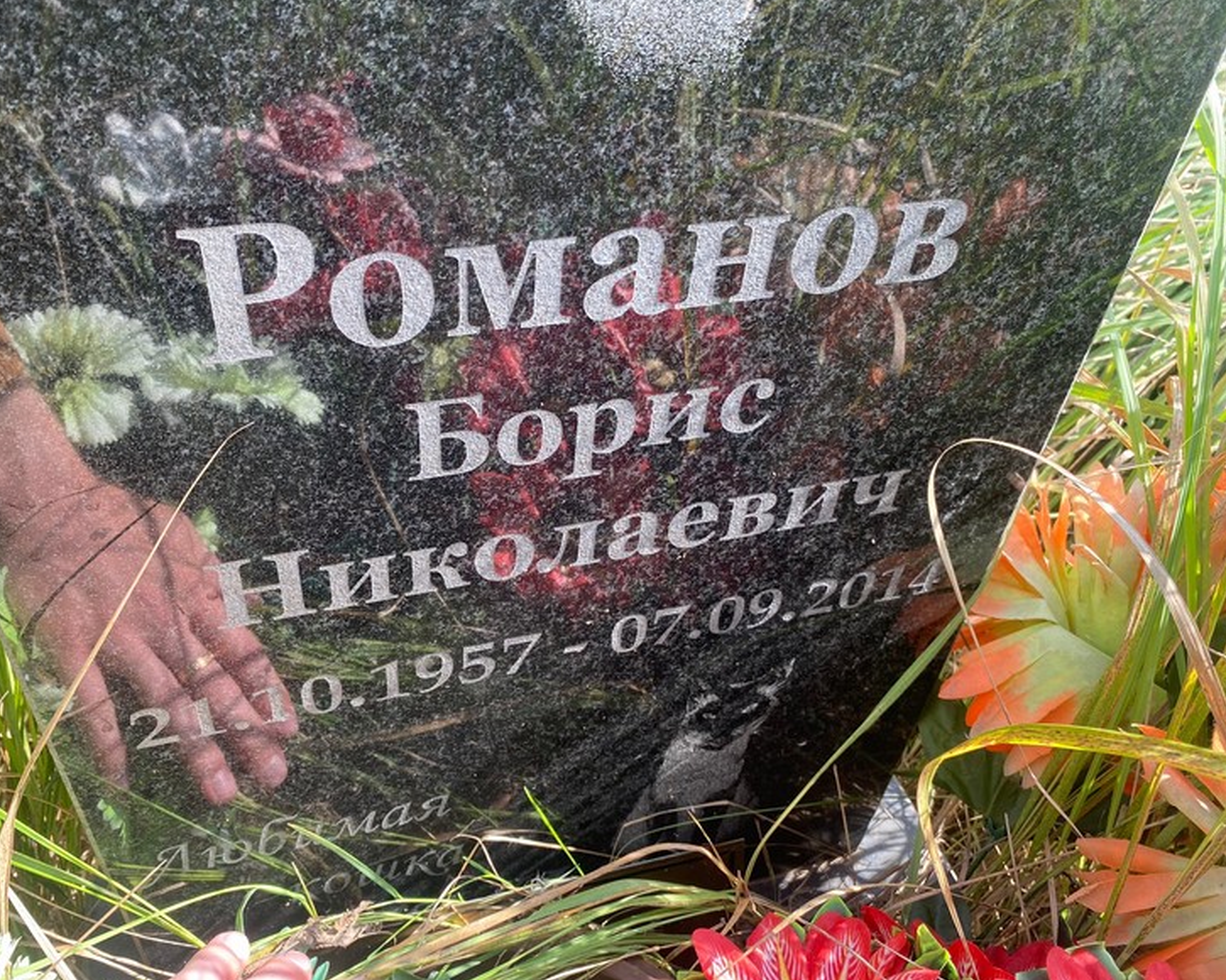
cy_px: 497
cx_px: 560
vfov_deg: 51.5
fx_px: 1016
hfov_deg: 62.1
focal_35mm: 28
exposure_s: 1/212
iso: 32
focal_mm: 4.25
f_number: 1.8
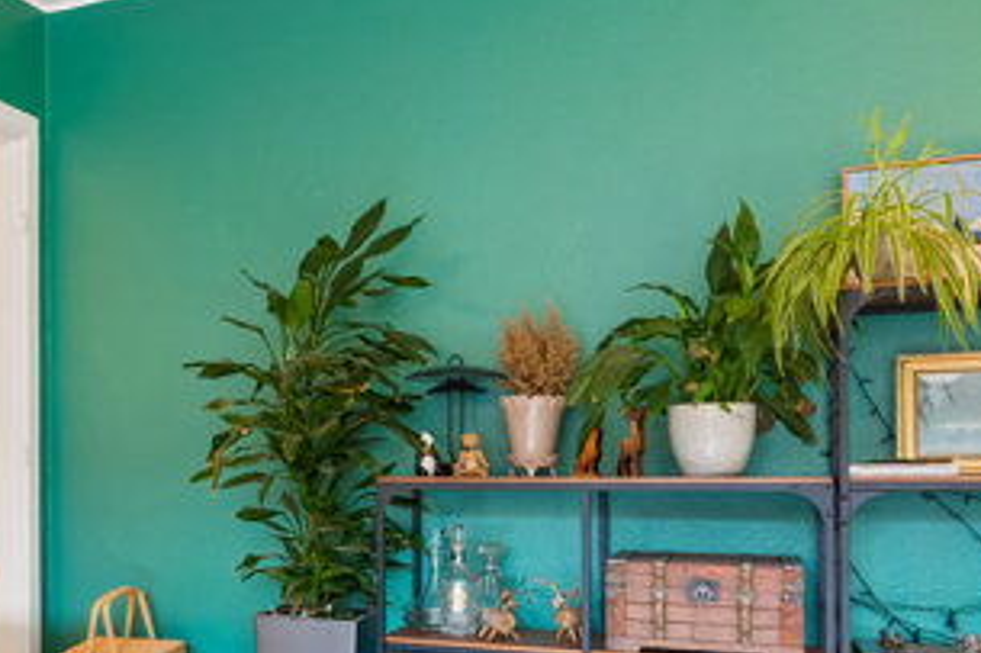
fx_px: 1144
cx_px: 154
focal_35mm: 42
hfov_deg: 43.5
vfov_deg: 31.3
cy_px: 487
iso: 200
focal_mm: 16
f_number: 9
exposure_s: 1/2.5
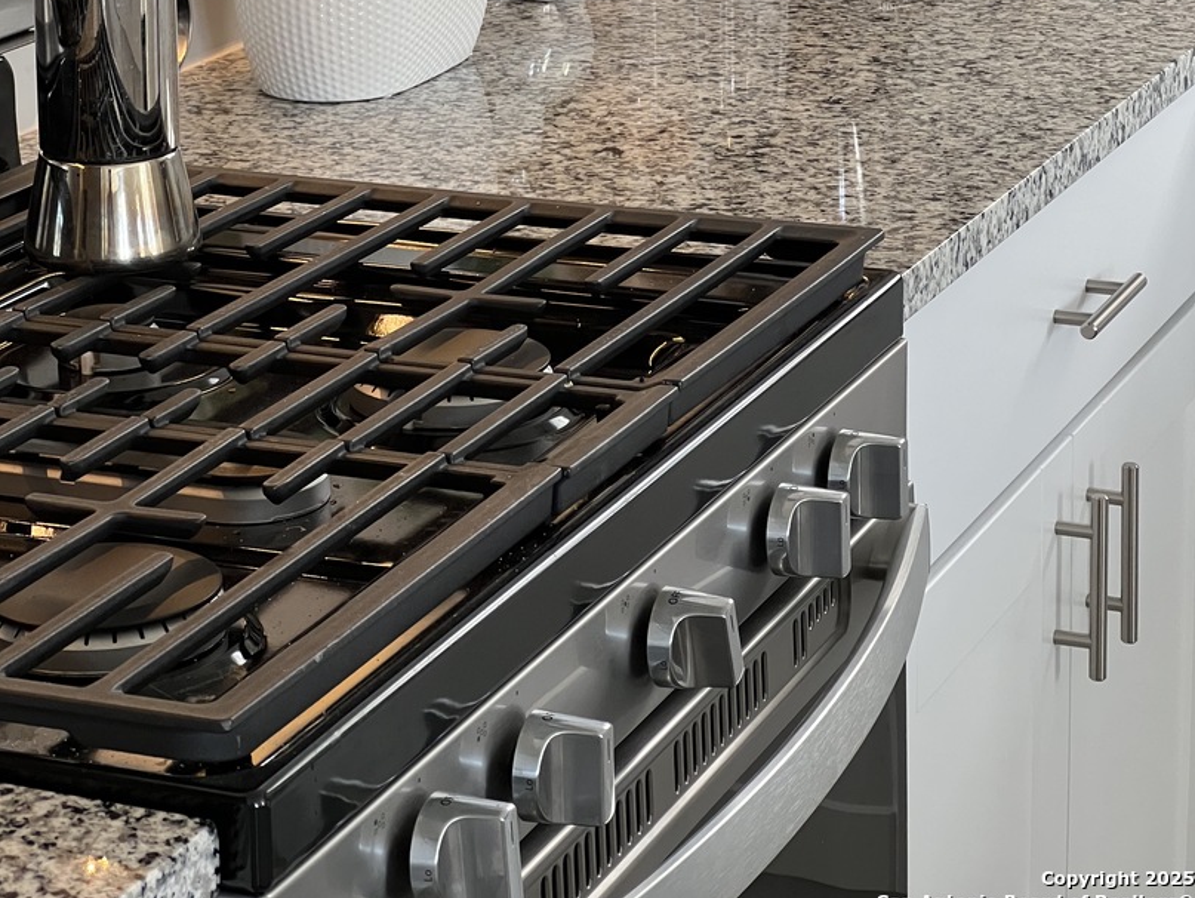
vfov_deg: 14.3
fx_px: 3557
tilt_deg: -12.8
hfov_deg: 19.1
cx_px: 598
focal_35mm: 103
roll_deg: +1.3
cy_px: 114
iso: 200
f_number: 2.8
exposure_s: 1/79
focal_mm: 9
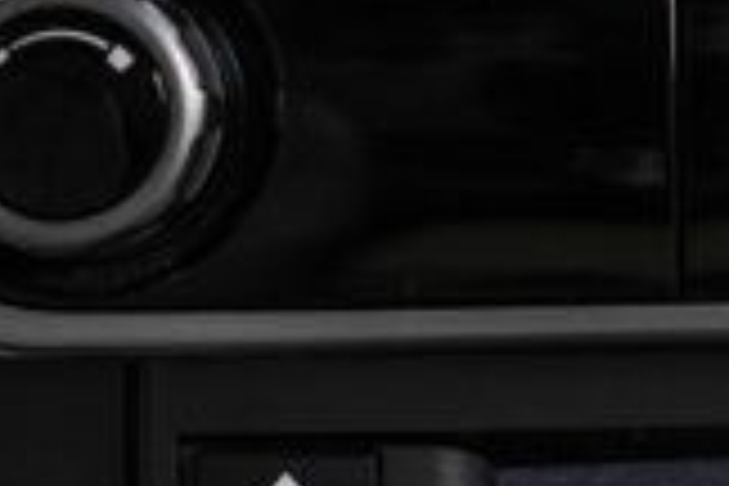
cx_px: 1035
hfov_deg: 9.7
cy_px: -256
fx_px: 4171
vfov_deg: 6.6
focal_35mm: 206
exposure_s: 1/200
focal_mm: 35
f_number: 2.8
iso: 640
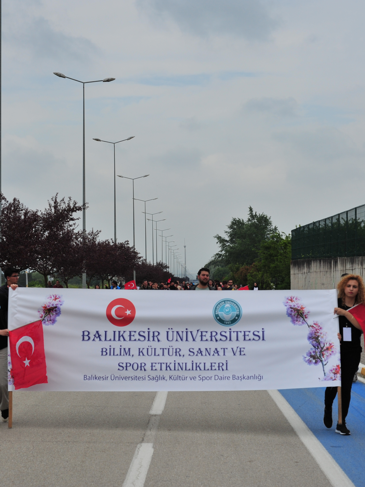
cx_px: 192
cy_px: 246
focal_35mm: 73
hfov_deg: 20.2
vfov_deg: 26.7
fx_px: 1026
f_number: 5.6
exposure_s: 1/3200
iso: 320
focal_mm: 50
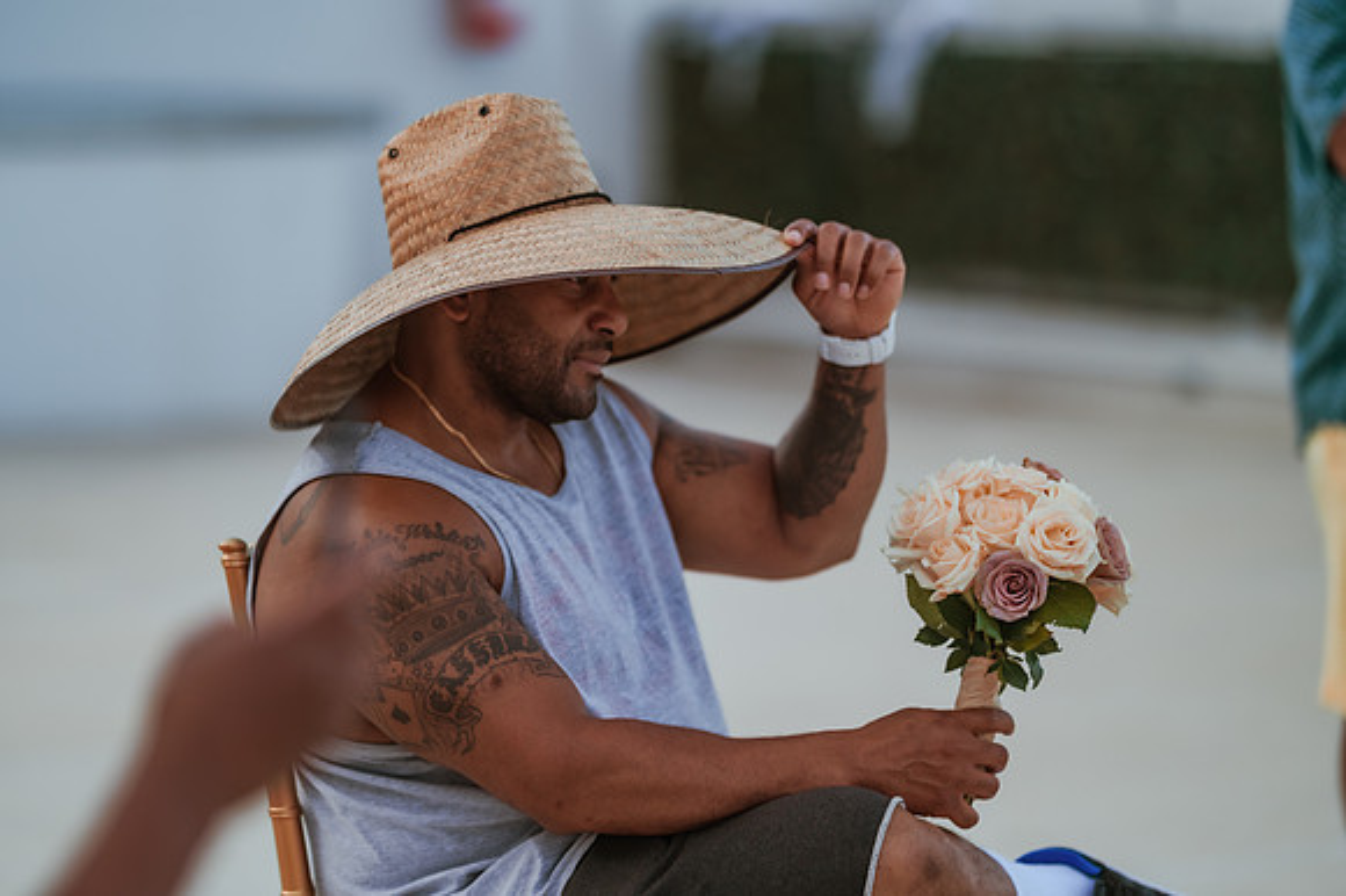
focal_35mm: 135
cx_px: 673
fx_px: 5044
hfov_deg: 15.2
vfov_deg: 10.1
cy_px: 448
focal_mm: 135
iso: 250
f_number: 1.8
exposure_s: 1/2500
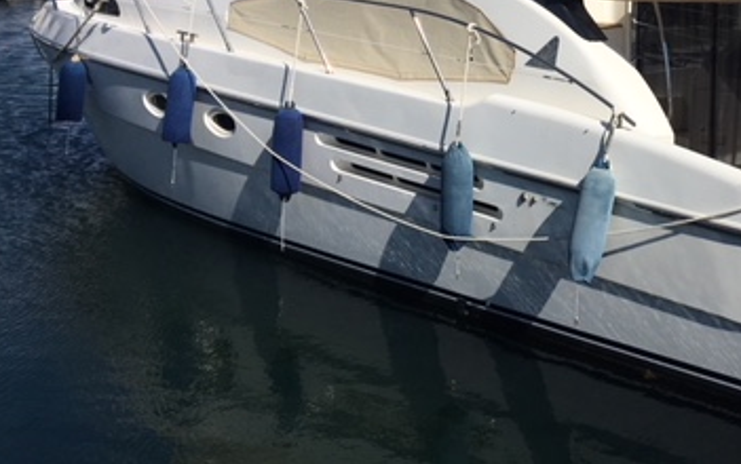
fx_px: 1132
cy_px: 76
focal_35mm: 56
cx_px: 652
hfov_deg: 34.4
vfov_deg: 22.8
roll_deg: -1.6
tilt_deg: -7.4
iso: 25
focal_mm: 4.15
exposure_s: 1/4525
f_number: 2.2
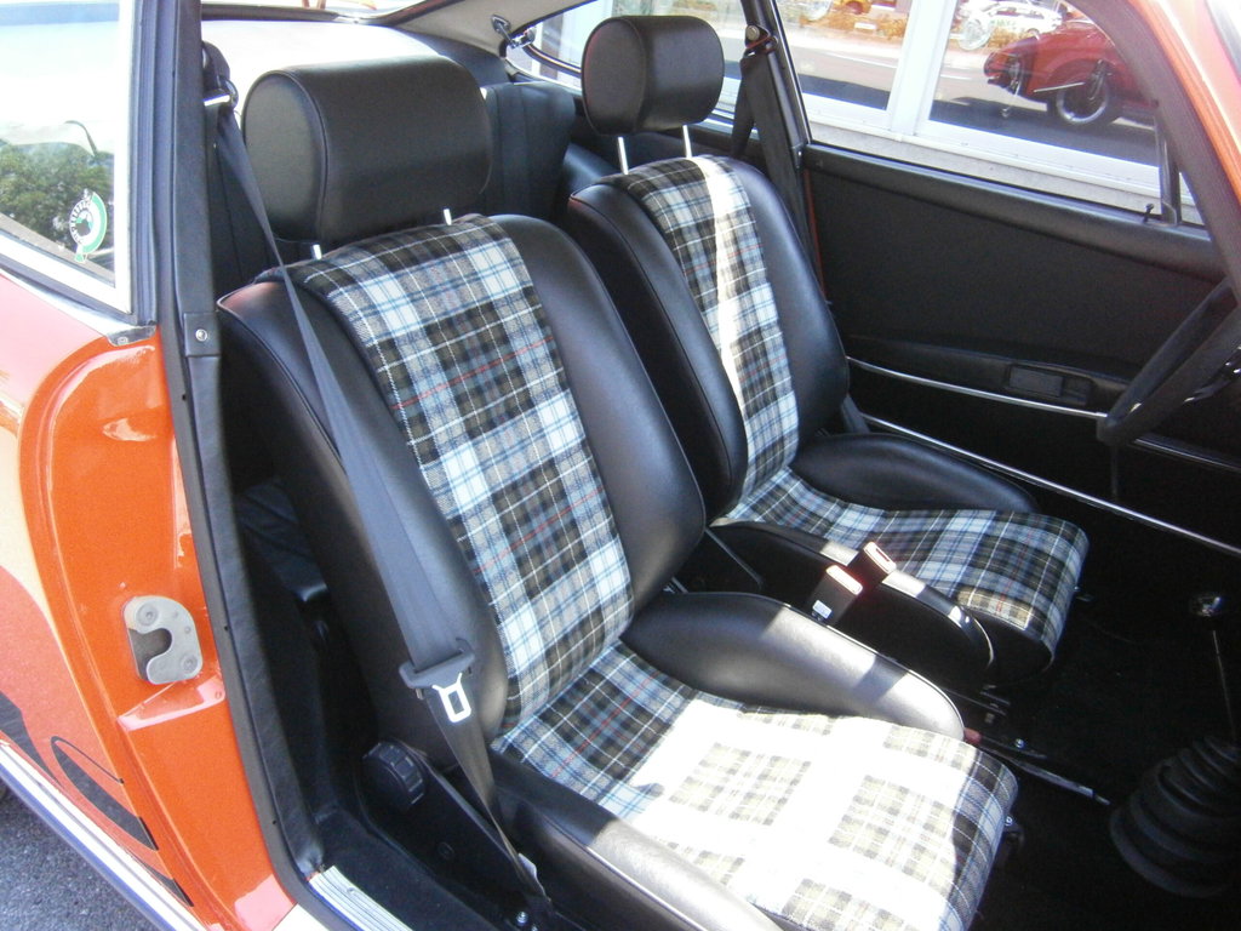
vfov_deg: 53.1
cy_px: 466
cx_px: 620
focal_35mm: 26
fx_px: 932
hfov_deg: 67.3
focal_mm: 4.7
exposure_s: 1/250
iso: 400
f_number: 2.8
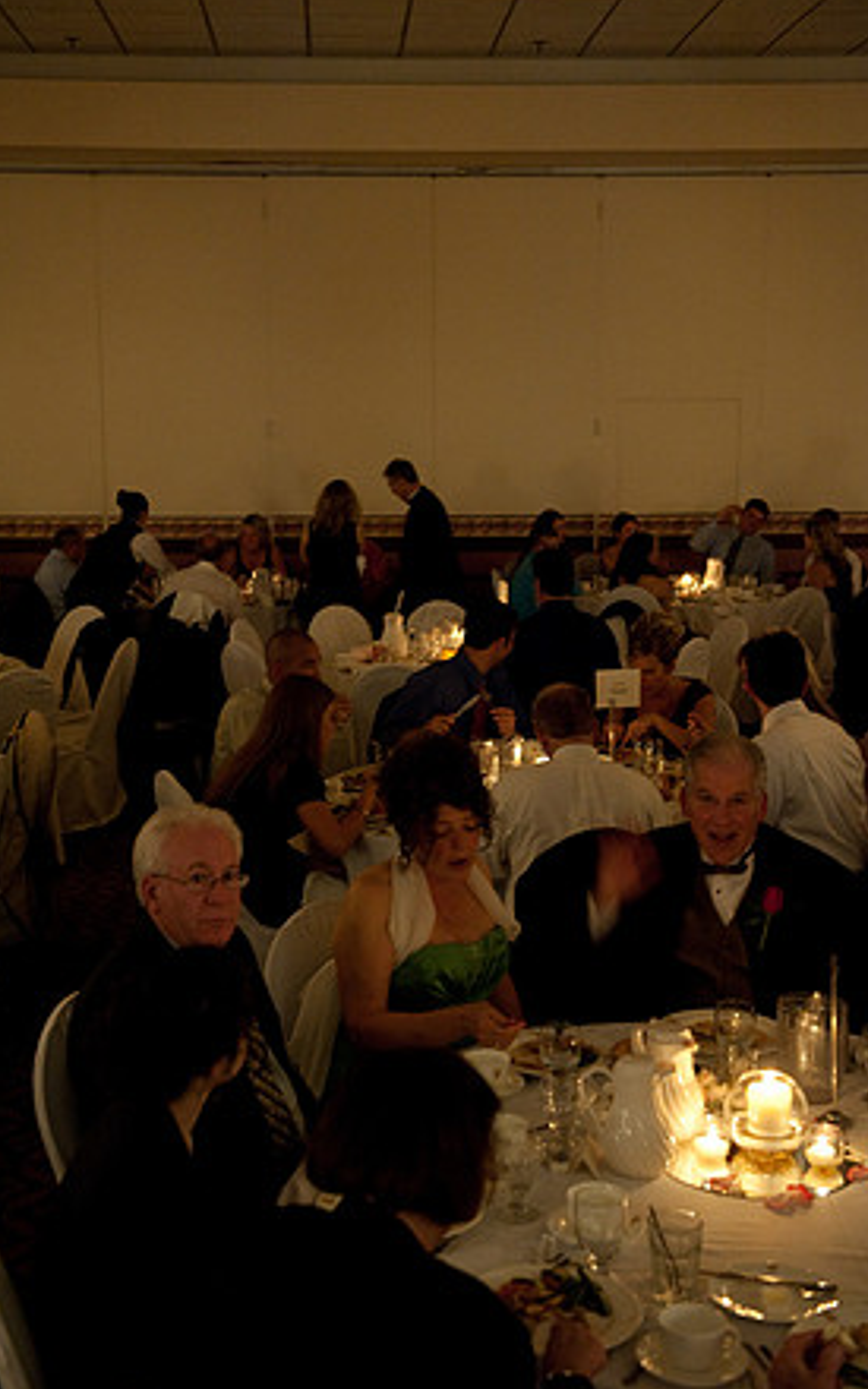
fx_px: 1892
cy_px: 691
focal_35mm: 50
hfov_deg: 25.8
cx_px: 406
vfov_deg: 40.3
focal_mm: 48
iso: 3200
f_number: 4
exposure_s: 1/40
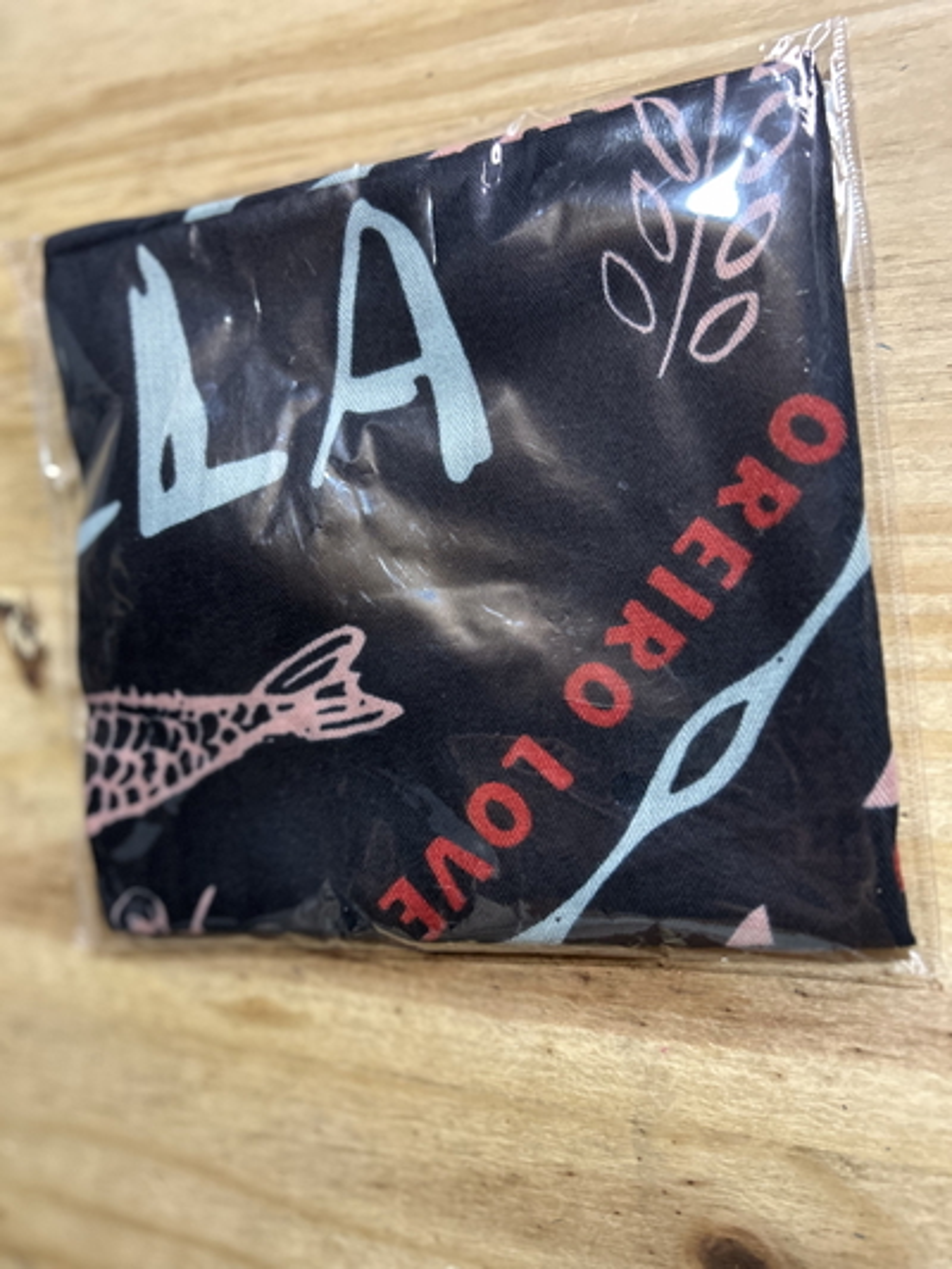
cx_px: 476
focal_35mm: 26
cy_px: 634
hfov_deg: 53.1
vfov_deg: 67.3
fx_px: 953
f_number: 1.5
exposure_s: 1/50
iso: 250
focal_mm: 5.7
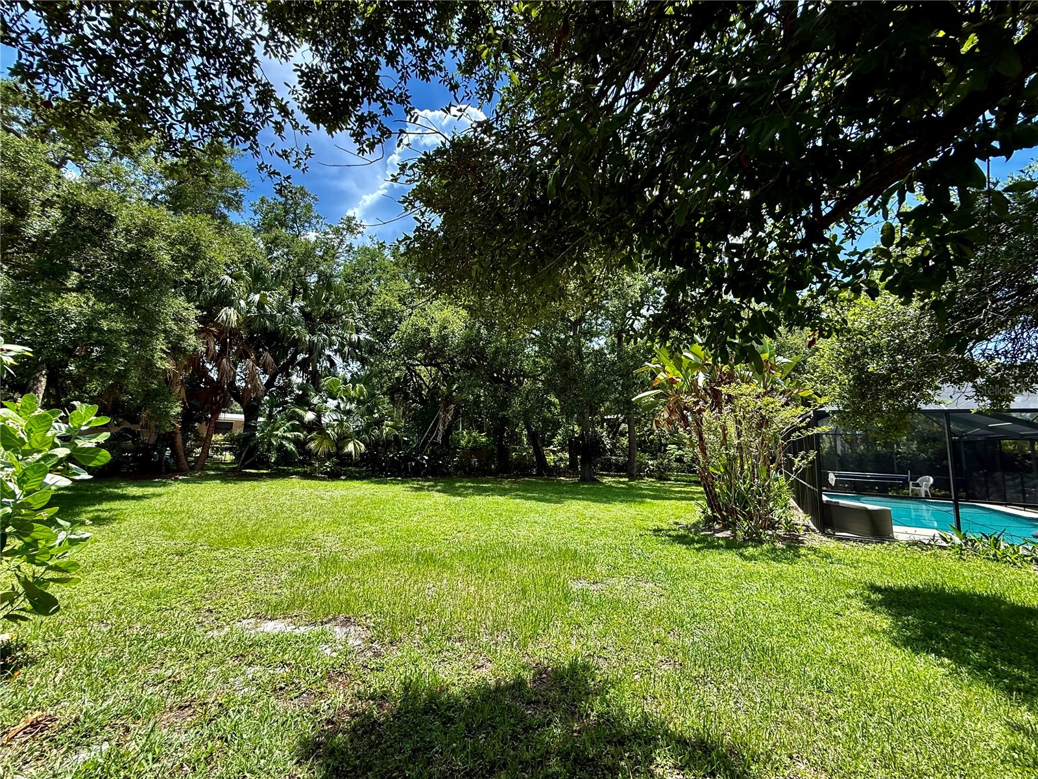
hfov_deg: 102.1
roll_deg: -2.2
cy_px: 390
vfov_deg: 85.7
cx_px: 519
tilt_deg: +7.9
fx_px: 420
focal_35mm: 14
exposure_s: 1/479
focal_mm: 2.22
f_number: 2.2
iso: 50
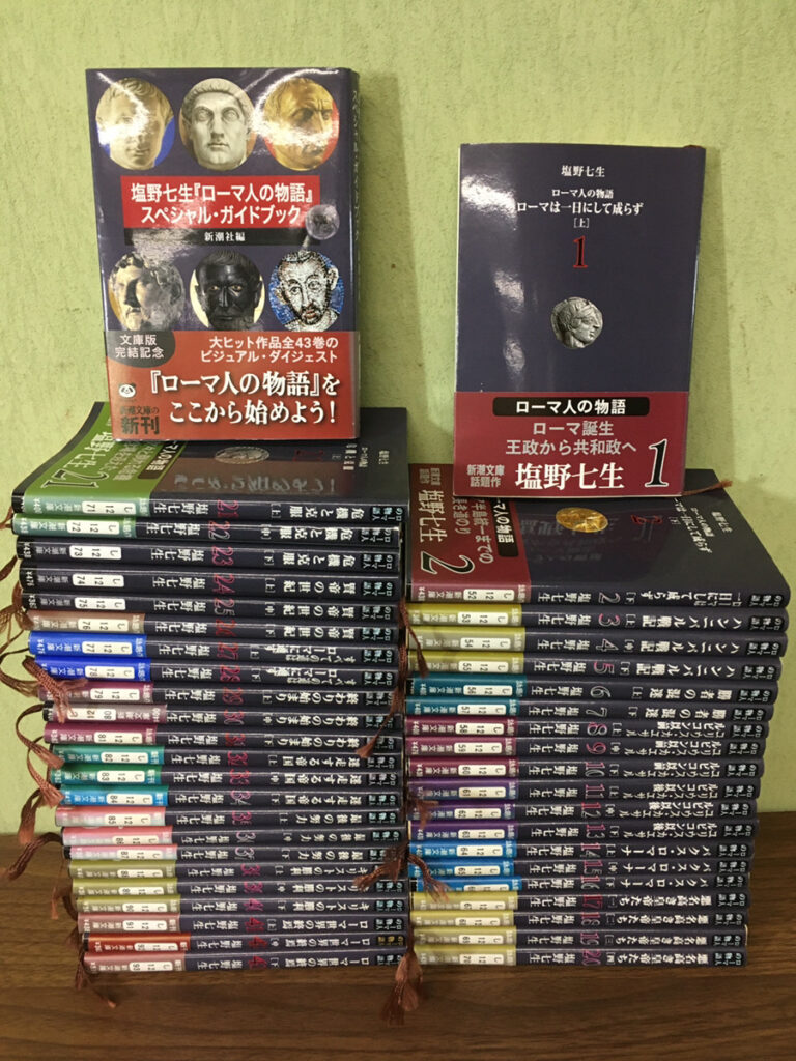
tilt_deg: -21.6
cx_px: 398
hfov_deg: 48.2
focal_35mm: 29
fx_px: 889
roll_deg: +2.8
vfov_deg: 61.7
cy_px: 530
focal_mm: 4.15
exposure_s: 1/30
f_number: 2.2
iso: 125
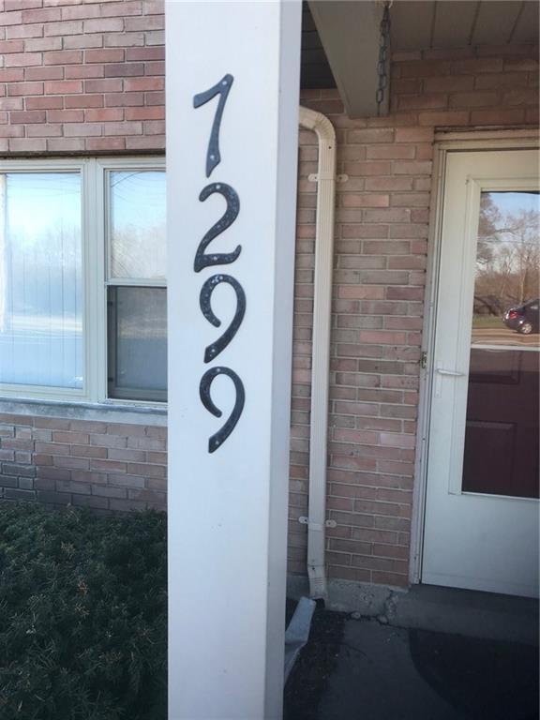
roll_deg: +0.4
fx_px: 582
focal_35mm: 28
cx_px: 270
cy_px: 360
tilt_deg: -7.6
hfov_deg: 49.7
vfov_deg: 63.4
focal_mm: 3.99
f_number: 1.8
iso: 20
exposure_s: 1/233
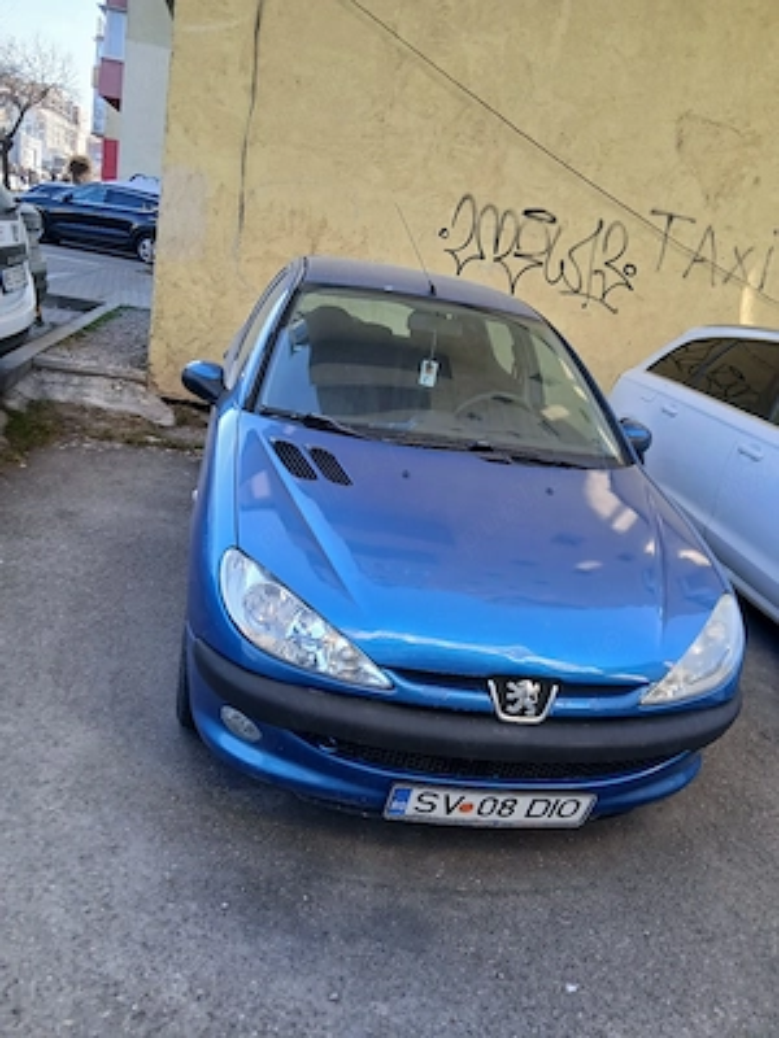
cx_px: 390
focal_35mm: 26
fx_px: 780
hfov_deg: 53.1
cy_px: 519
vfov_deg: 67.3
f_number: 1.8
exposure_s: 1/50.3
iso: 25
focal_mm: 3.98
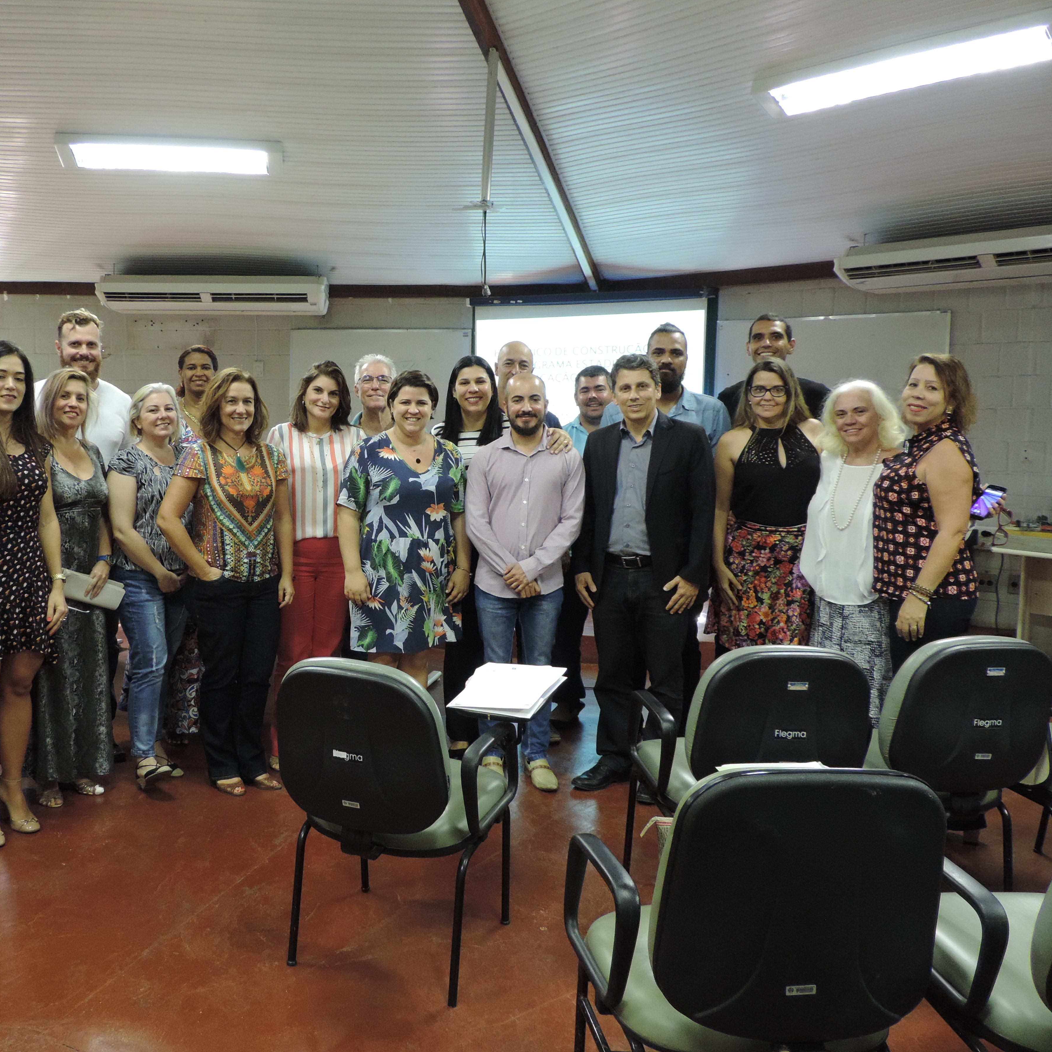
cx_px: 355
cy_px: 513
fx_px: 997
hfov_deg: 54.6
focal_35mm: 29
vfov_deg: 55.6
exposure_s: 1/15
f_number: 3
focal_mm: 4.3
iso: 400
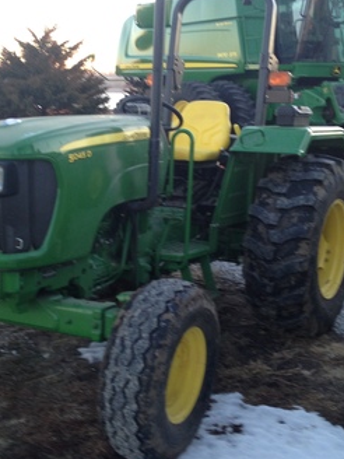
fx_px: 769
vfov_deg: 33.2
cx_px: 148
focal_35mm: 58
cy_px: 202
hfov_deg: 25.2
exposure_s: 1/60
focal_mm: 4.28
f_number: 2.4
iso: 50
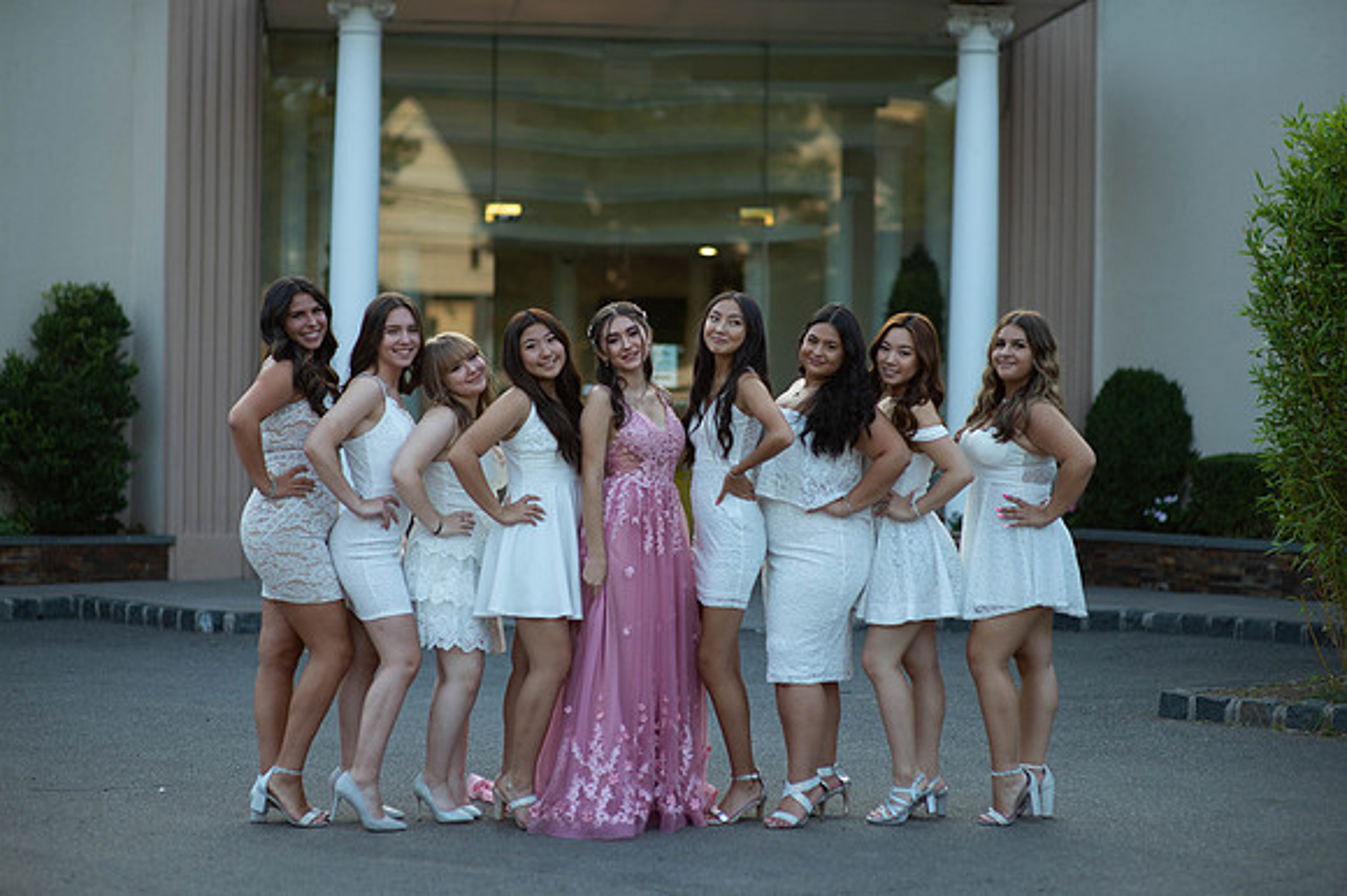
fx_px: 3178
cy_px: 448
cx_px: 674
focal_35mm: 85
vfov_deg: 16.1
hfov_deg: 23.9
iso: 250
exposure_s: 1/1000
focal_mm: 85
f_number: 2
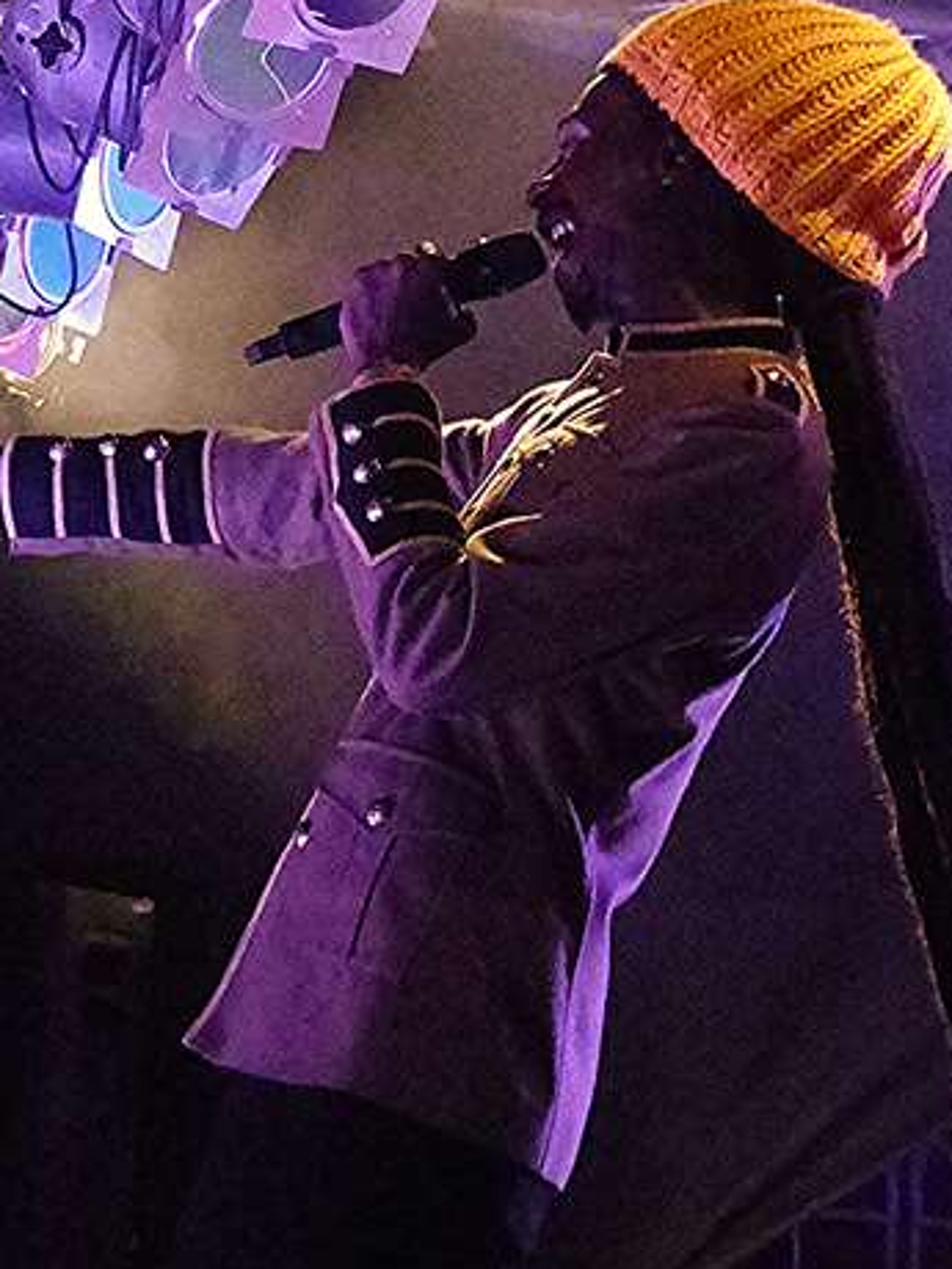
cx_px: 593
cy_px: 1084
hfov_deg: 17.0
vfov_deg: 22.1
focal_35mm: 87
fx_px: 3190
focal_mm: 7.1
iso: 1600
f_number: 2.8
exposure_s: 1/160
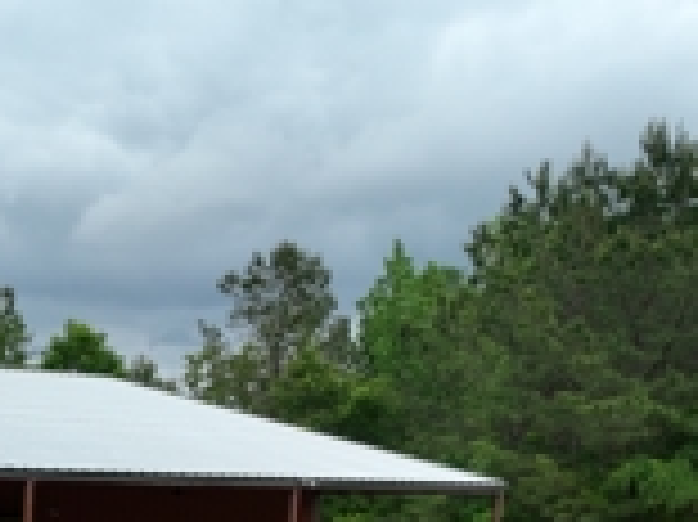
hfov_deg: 27.3
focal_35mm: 62
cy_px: 657
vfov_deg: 21.6
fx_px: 1249
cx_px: -149
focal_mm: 12.29
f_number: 2.8
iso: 110
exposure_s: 1/1000
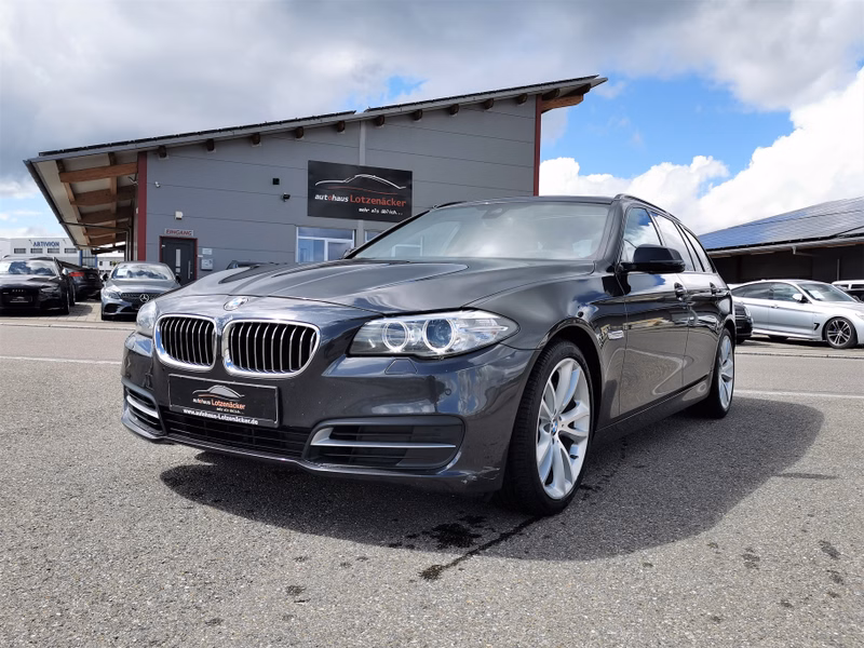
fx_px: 724
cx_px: 432
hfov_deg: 61.7
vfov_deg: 48.2
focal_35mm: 29
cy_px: 324
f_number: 1.8
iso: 50
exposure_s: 1/2564
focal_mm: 5.58
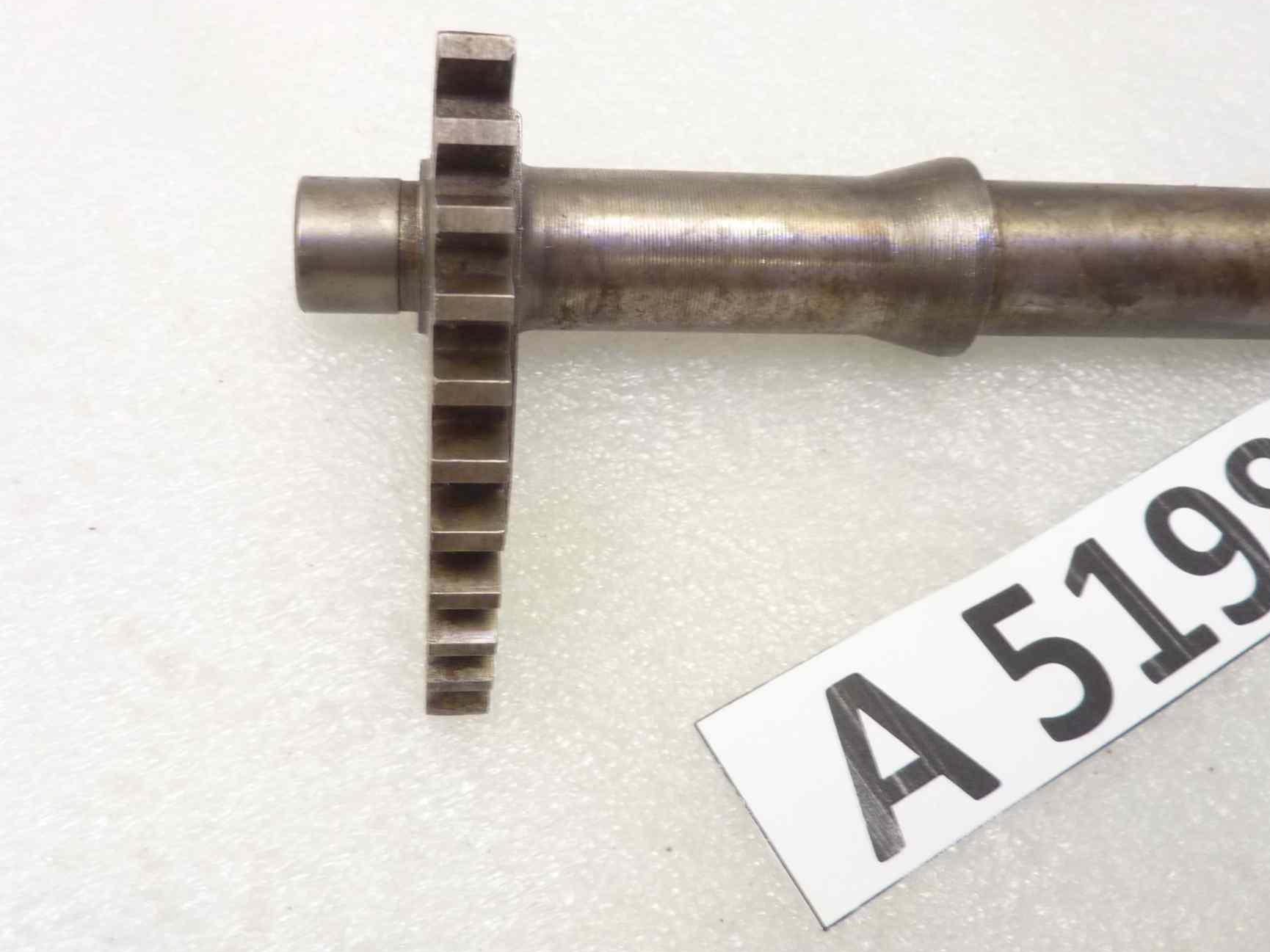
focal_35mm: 37
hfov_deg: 50.1
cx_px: 599
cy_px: 368
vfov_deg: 38.5
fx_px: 1357
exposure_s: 1/13
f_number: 3.3
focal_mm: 4.1
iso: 80
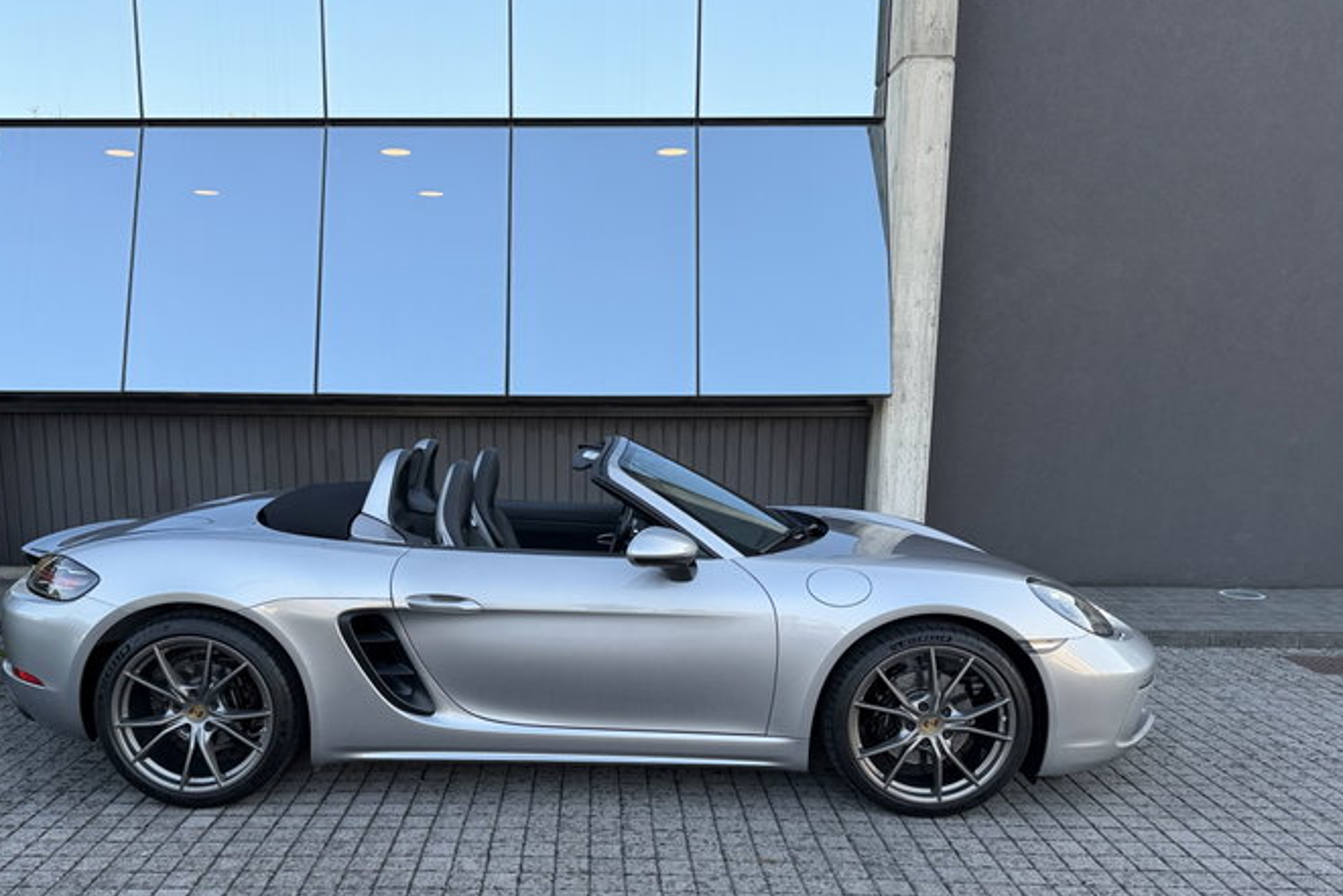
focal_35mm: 29
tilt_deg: -9.3
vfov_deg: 44.6
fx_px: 1082
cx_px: 573
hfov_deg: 63.3
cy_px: 559
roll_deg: +0.1
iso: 80
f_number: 1.78
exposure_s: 1/450
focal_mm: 6.76
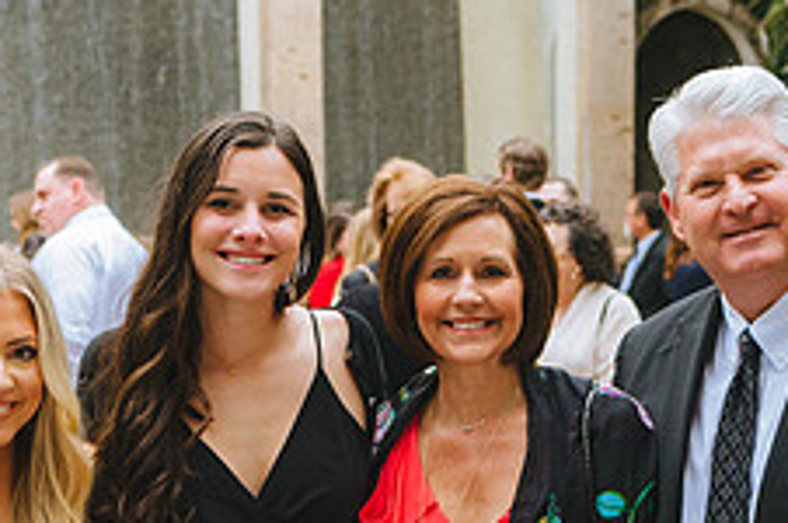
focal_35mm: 90
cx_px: 432
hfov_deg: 22.6
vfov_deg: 14.9
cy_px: 532
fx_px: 1967
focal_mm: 35
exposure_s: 1/250
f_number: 3.5
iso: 1600
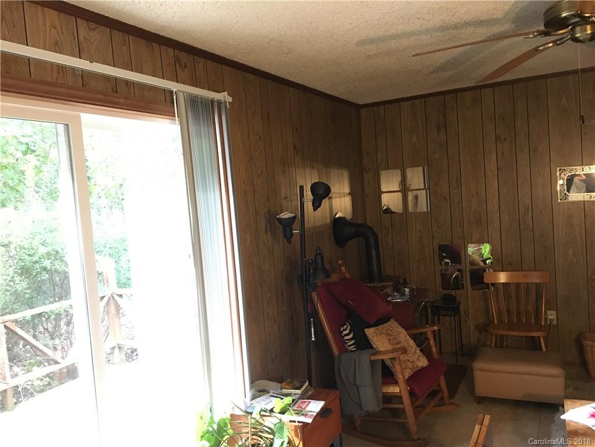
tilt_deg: -3.2
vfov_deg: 48.2
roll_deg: +4.8
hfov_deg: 61.7
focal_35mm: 29
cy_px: 224
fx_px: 498
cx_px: 298
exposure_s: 1/30
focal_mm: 4.15
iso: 200
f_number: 2.2
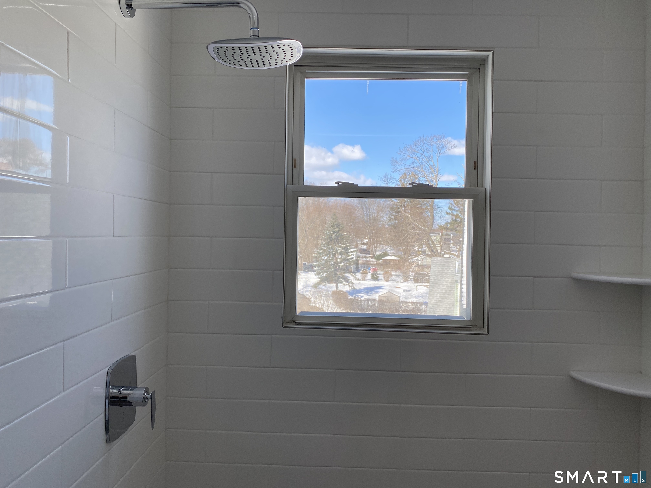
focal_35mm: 26
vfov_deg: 53.1
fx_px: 489
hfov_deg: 67.3
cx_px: 326
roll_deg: -0.7
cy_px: 244
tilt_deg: -0.7
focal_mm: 4.25
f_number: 1.8
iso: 32
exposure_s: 1/711
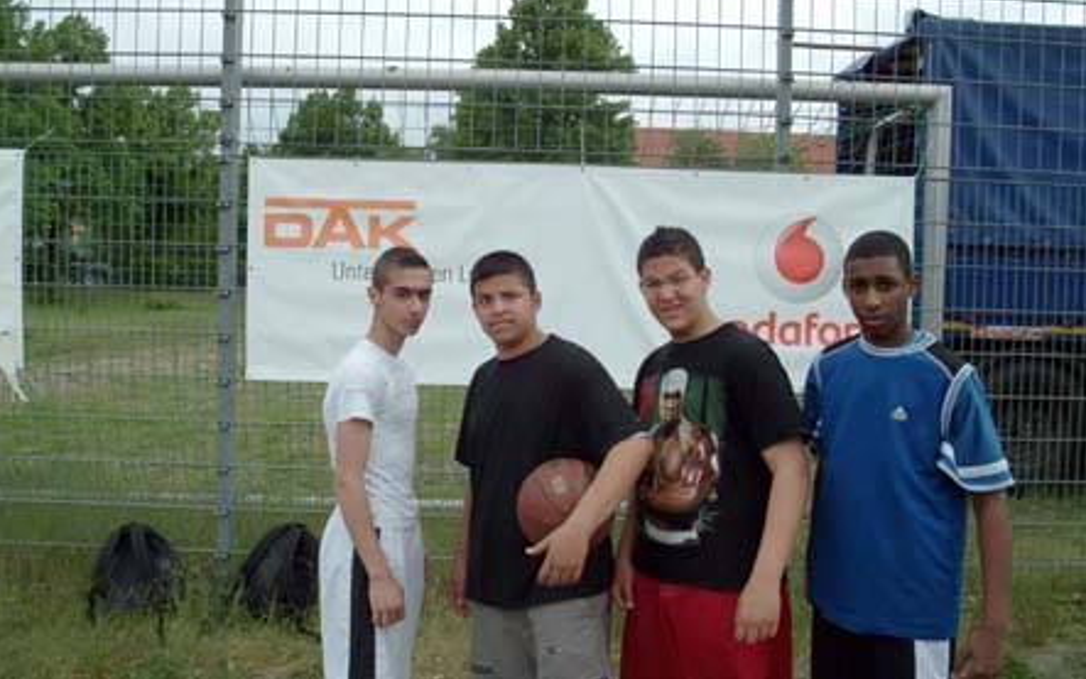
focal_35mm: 30
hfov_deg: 63.7
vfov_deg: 42.5
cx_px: 544
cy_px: 319
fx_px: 874
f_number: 11
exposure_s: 1/500
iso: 400
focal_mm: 19
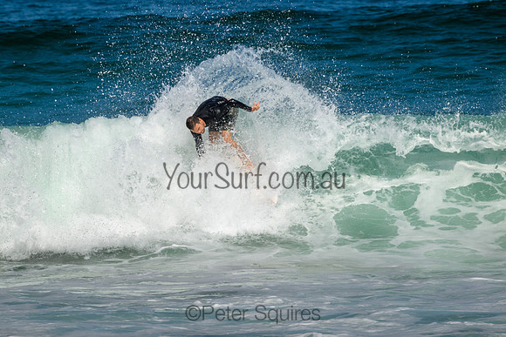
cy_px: 156
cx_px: 245
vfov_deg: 1.5
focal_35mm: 920
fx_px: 12938
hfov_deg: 2.2
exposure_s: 1/2000
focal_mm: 800
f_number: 11
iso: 560
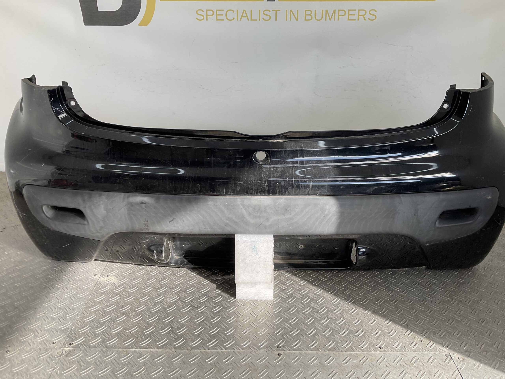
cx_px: 252
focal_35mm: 29
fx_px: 423
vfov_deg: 48.2
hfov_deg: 61.7
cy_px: 190
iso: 16
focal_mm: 3
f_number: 1.8
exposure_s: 1/406
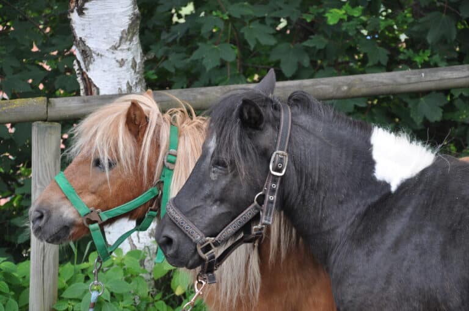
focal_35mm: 112
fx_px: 1464
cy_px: 156
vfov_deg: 12.1
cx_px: 234
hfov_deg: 18.2
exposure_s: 1/250
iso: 500
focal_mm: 75
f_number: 5.3
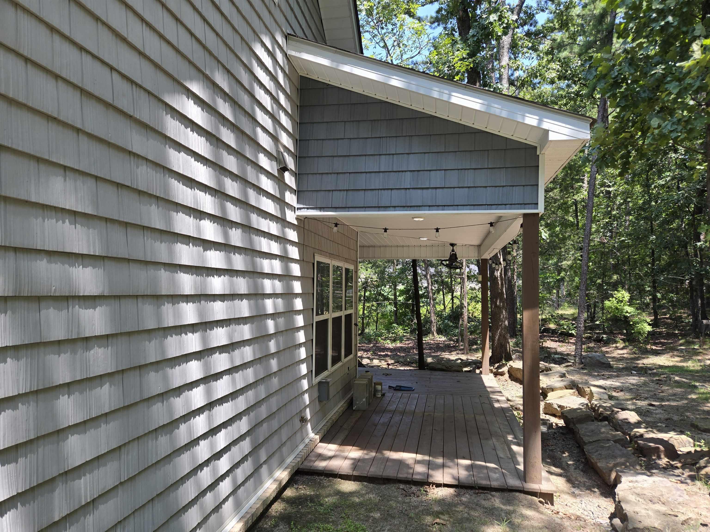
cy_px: 266
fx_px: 472
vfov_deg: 58.9
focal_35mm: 23
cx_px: 355
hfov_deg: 73.9
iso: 25
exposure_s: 1/305
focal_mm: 5.4
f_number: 1.8
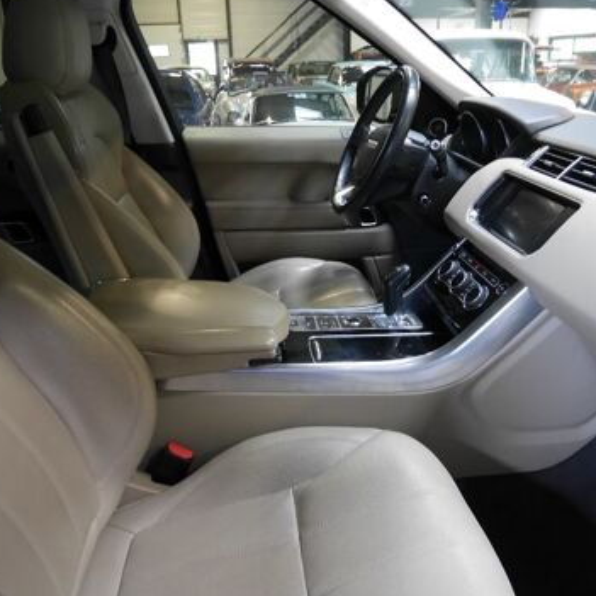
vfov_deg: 55.6
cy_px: 294
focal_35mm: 29
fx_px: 565
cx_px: 328
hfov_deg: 55.5
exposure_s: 1/60
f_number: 3.5
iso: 1600
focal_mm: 12
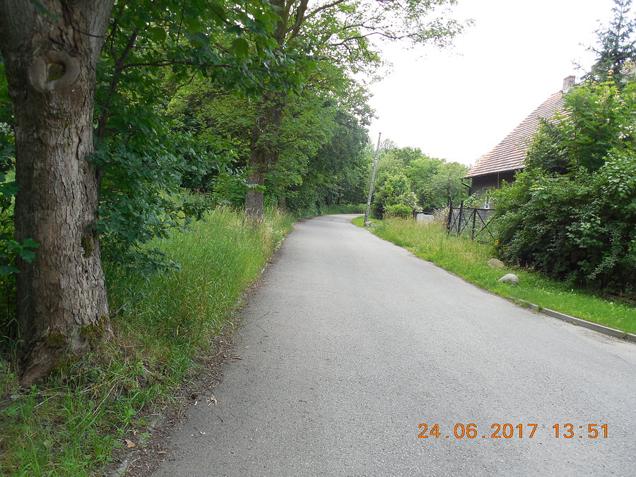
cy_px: 238
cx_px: 318
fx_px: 459
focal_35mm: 25
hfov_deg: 69.4
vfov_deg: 54.9
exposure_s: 1/125
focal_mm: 4.5
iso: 125
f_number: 3.3
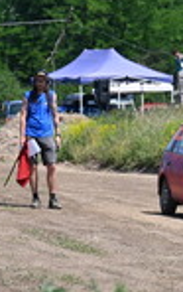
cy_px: 116
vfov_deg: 5.1
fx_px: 3299
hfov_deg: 3.2
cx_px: 15
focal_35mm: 415
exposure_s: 1/320
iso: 100
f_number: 6.3
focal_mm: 115
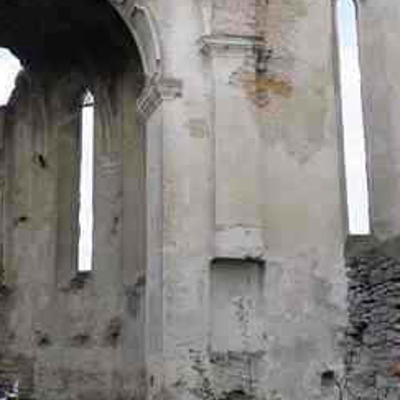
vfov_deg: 26.1
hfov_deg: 25.3
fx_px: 863
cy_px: 165
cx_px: 41
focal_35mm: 66
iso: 200
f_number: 7.1
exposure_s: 1/200
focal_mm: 18
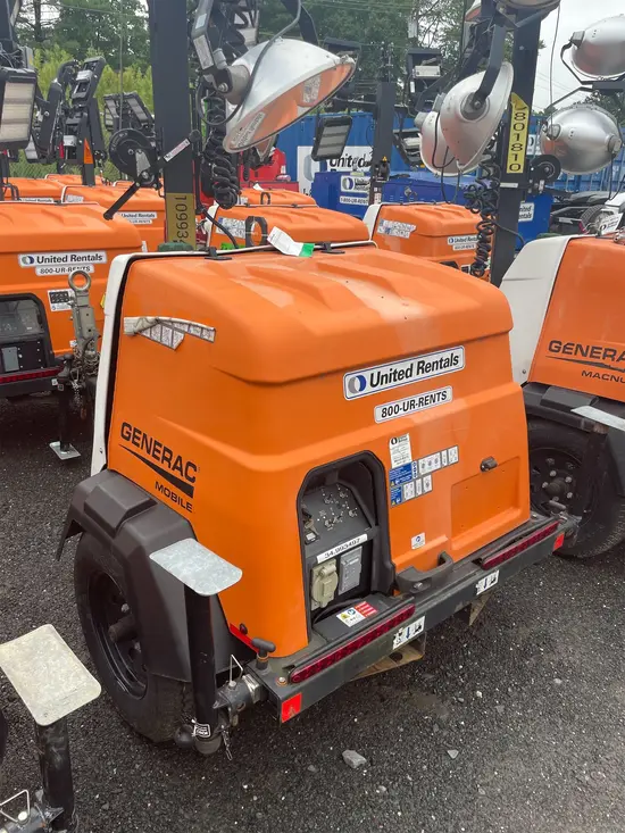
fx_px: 626
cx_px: 312
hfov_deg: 53.1
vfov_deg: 67.3
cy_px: 416
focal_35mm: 26
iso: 32
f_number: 1.6
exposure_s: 1/502
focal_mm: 4.2
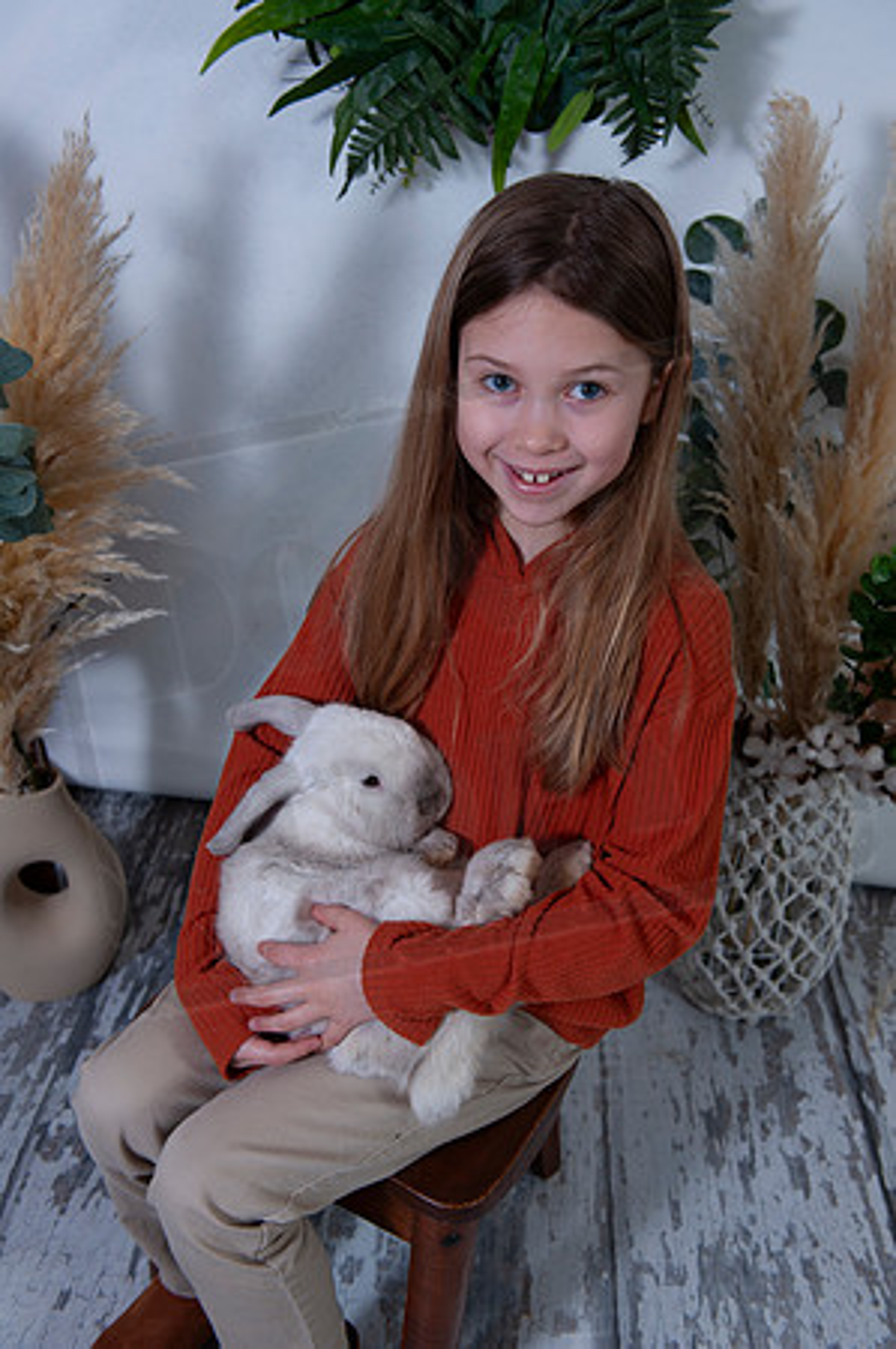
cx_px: 448
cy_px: 674
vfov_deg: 53.2
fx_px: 1347
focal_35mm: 36
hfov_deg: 36.8
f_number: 5.6
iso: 100
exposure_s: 1/125
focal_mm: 36
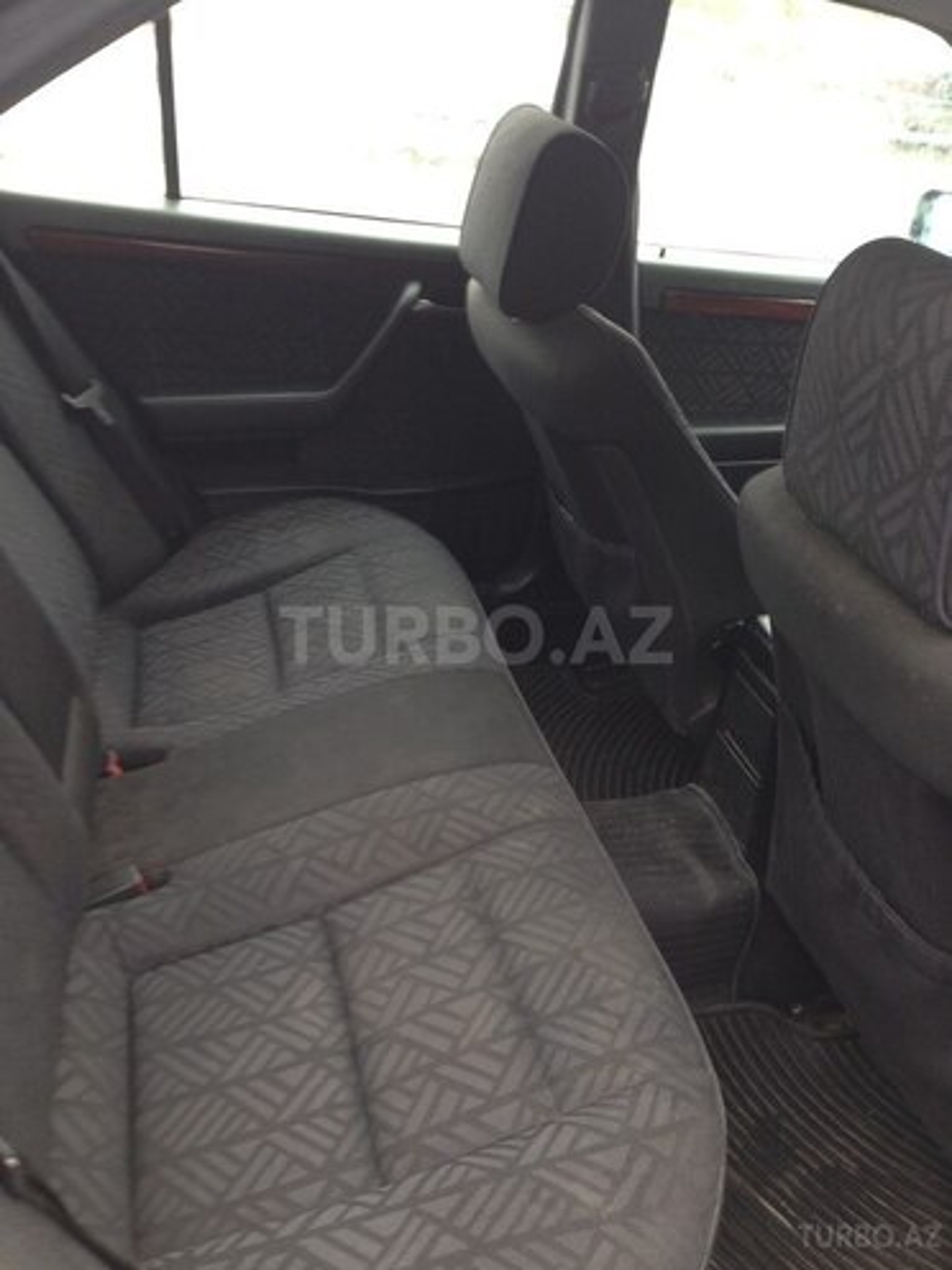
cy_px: 635
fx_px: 1210
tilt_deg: -28.2
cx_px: 476
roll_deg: -4.3
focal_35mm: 33
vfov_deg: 55.4
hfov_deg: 42.9
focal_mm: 4.12
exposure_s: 1/24
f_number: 2.4
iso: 50
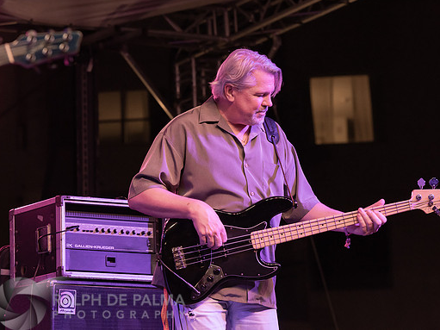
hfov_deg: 13.9
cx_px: 244
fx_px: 1805
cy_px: 164
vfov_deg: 10.4
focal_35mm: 142
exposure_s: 1/160
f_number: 5.6
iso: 1600
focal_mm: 130
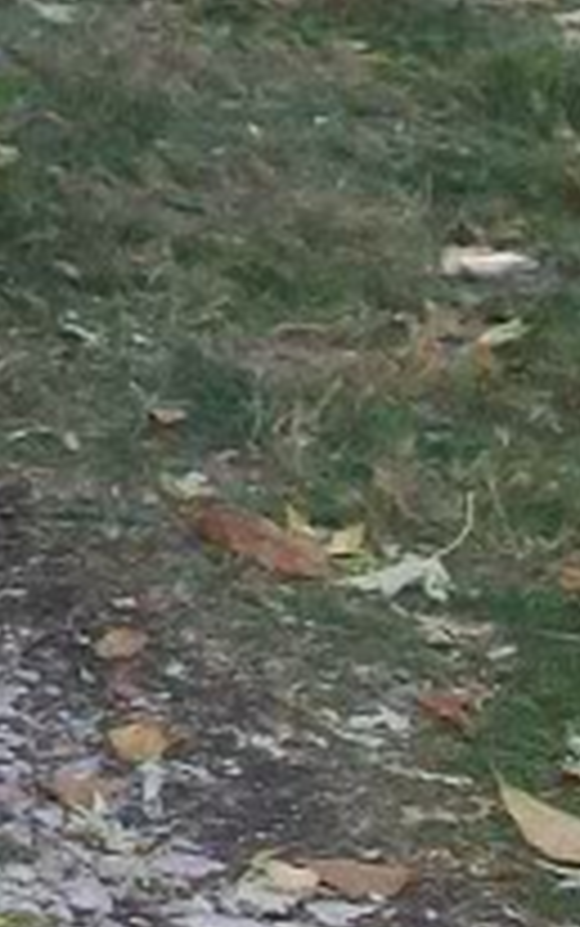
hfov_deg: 5.6
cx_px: -1021
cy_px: -526
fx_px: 5582
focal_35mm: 221
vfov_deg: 9.2
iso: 160
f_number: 3.2
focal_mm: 7.1
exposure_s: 1/65
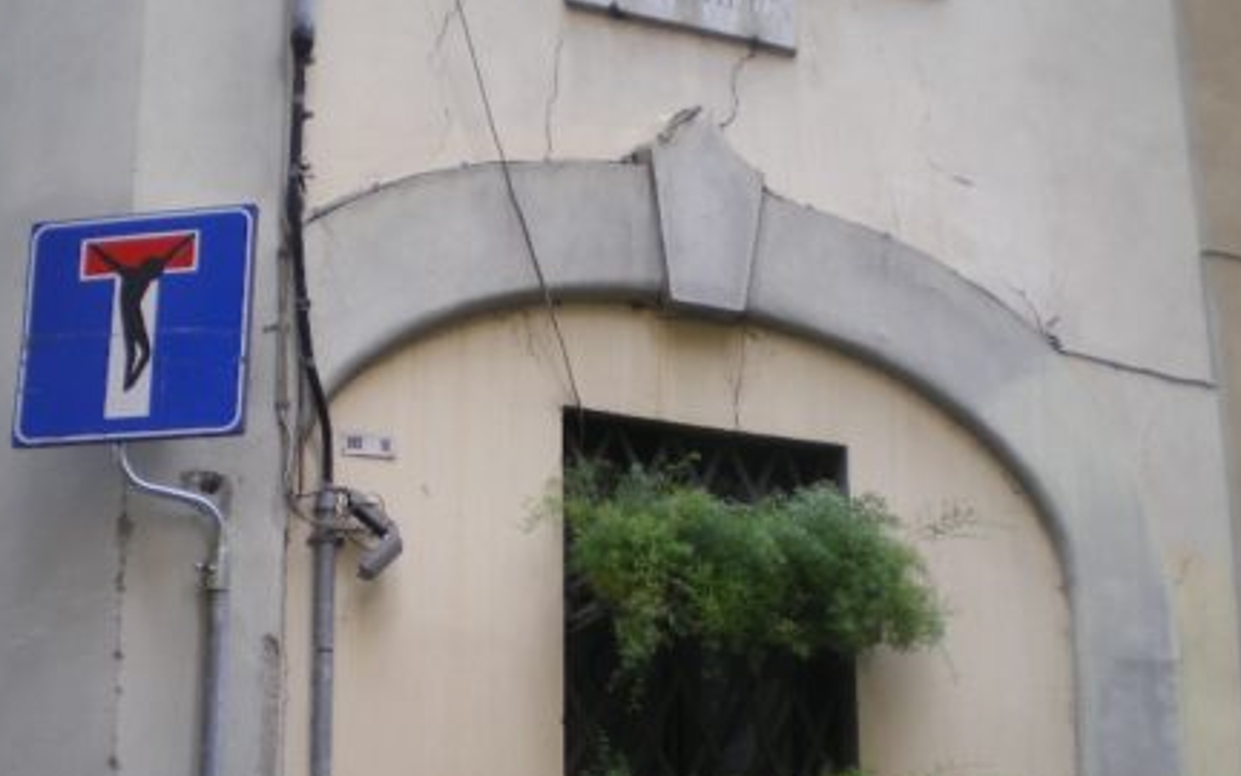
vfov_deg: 22.9
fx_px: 1894
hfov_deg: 36.1
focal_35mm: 56
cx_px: 460
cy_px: 589
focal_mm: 6.3
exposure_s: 1/40
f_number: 3.1
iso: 64
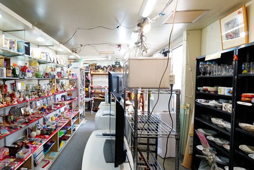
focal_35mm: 21
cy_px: 86
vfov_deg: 59.5
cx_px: 91
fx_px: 148
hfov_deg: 79.3
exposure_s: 1/30
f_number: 8
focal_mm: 10
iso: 640
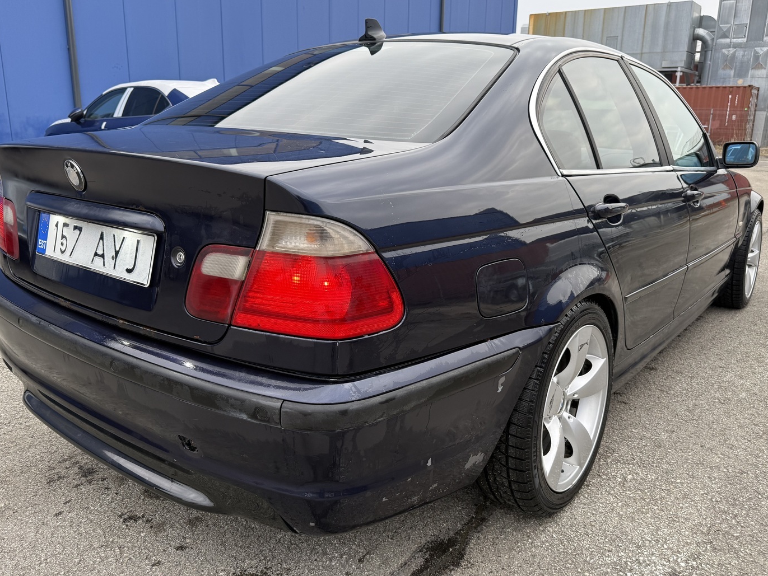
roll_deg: -1.5
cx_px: 402
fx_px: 621
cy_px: 289
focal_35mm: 28
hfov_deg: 63.4
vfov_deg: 49.8
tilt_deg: -14.4
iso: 80
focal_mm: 6.76
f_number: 1.78
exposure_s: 1/121
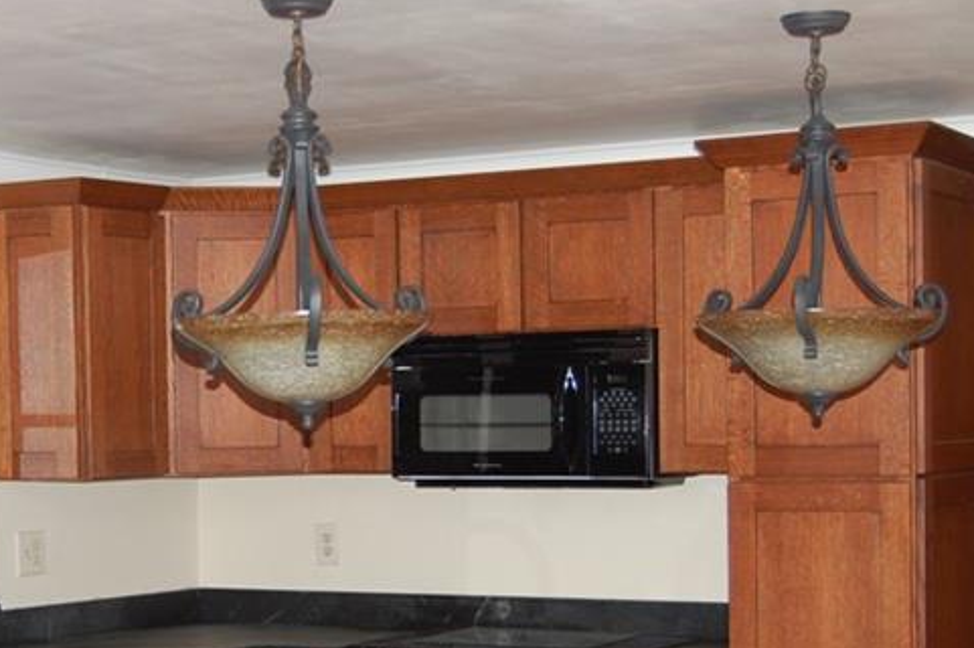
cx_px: 213
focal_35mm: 83
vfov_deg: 16.3
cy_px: 537
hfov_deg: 24.2
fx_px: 2244
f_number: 4
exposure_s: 1/60
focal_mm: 26
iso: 400
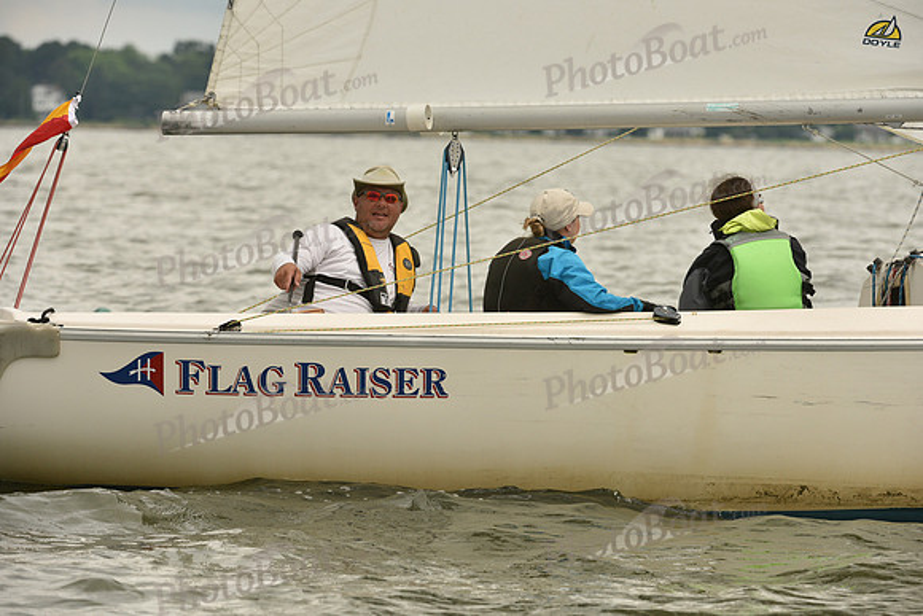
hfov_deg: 7.4
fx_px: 7180
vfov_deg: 4.9
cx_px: 462
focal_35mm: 280
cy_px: 308
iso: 400
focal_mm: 280
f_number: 8
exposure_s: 1/1000
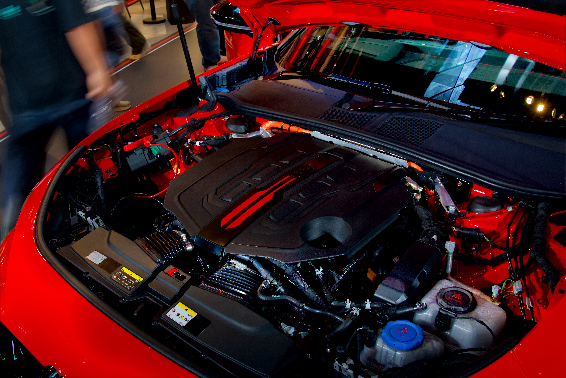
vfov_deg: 36.9
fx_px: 566
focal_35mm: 36
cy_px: 189
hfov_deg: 53.1
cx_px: 283
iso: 800
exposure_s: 1/10
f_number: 8
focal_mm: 24
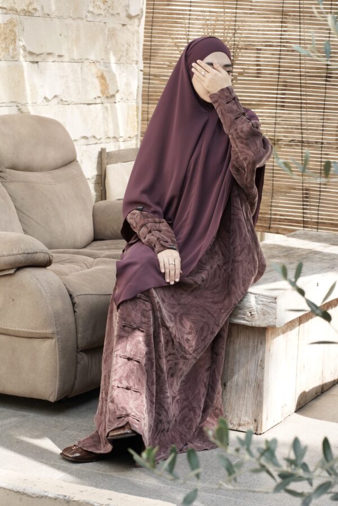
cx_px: 169
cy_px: 253
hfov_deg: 16.1
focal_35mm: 85
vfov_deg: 23.9
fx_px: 1195
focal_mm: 85
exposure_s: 1/200
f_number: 11
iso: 800
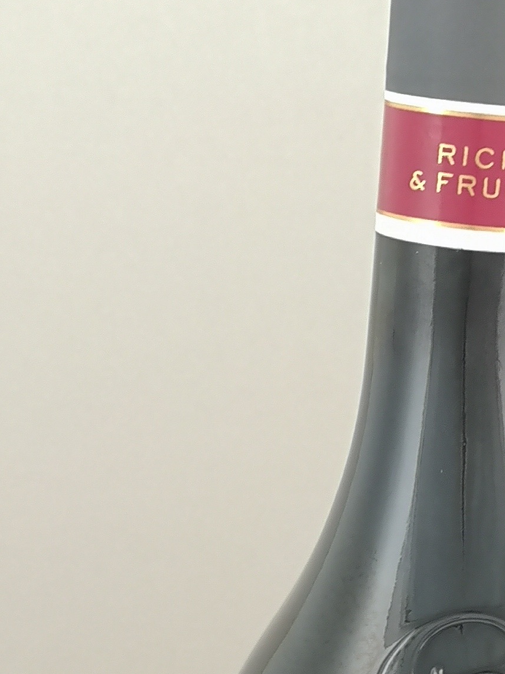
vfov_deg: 17.3
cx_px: 467
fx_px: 2179
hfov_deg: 13.1
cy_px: 600
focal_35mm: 112
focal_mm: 5.58
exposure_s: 1/30
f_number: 1.8
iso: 50
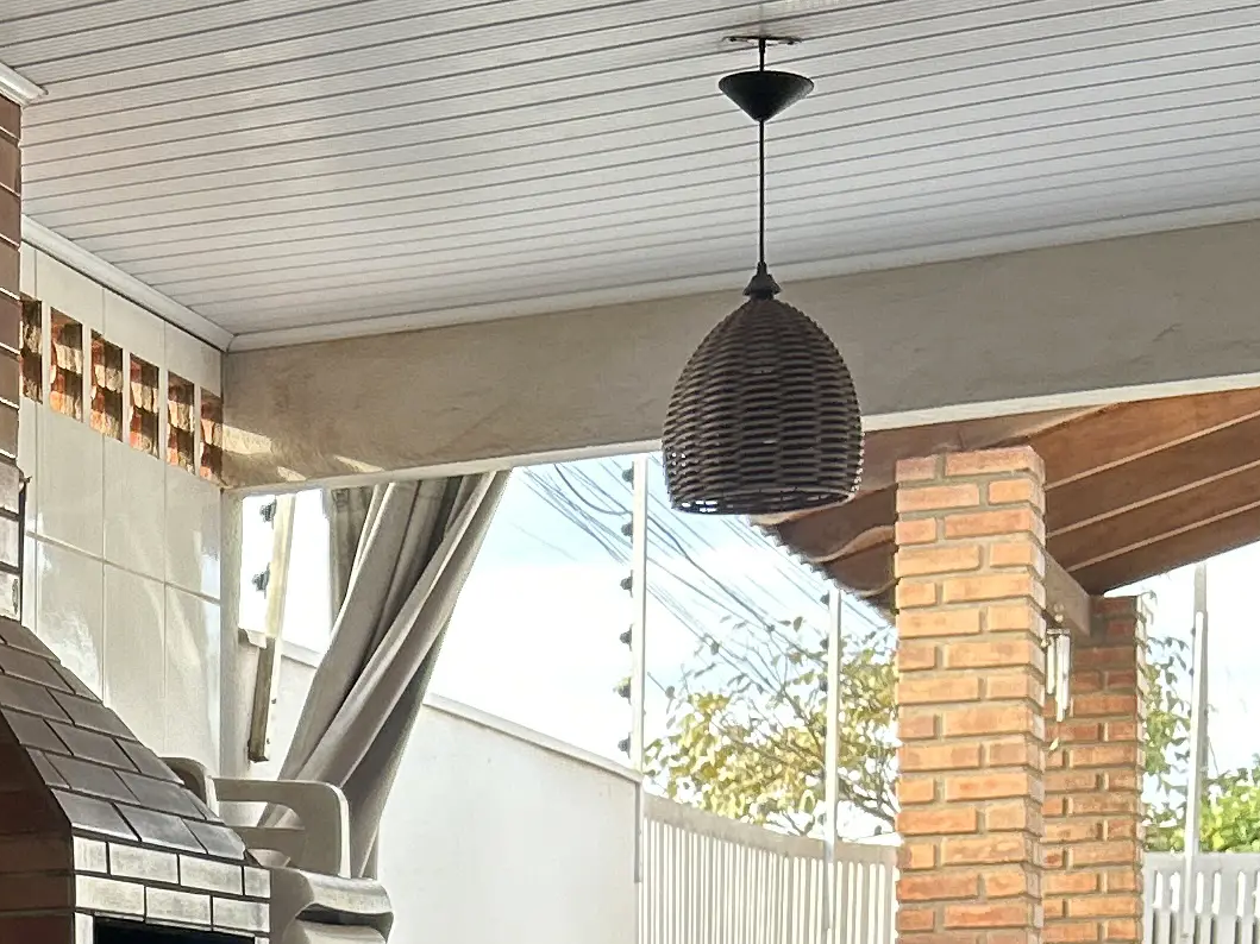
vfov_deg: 14.2
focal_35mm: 99
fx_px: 3603
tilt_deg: -3.3
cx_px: -524
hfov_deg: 18.1
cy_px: 1313
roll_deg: +1.4
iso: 80
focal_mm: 5.7
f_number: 1.5
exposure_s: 1/121
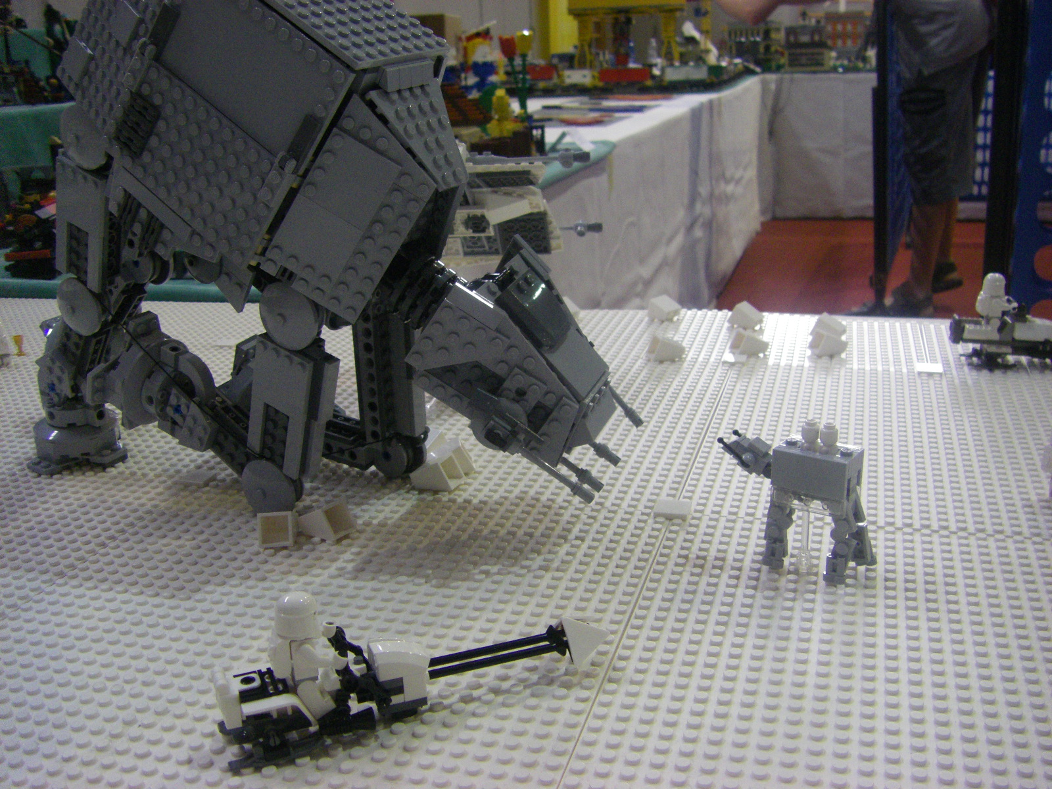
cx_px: 526
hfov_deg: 49.0
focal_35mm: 38
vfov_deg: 37.7
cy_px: 394
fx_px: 1155
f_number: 3.5
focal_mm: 6.3
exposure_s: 1/50
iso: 400
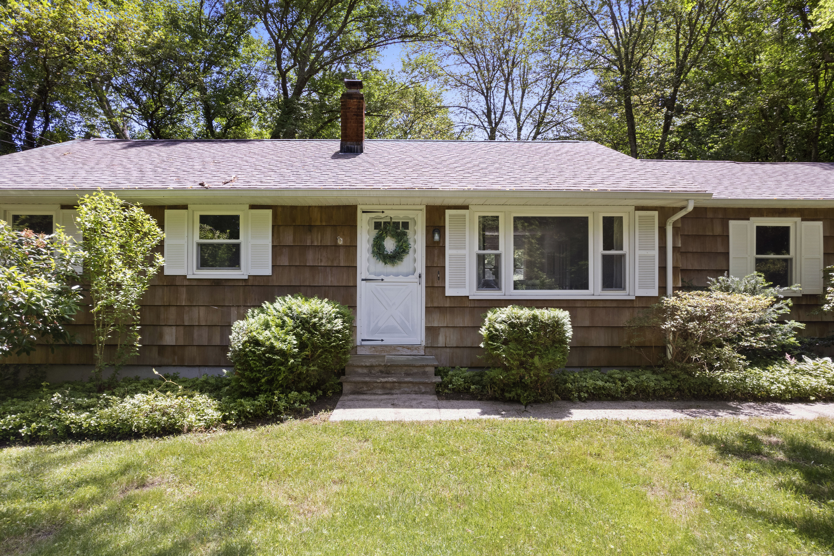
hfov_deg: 78.6
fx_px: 510
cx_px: 417
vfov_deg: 57.2
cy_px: 278
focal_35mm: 22
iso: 110
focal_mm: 8.38
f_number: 2.8
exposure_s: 1/40
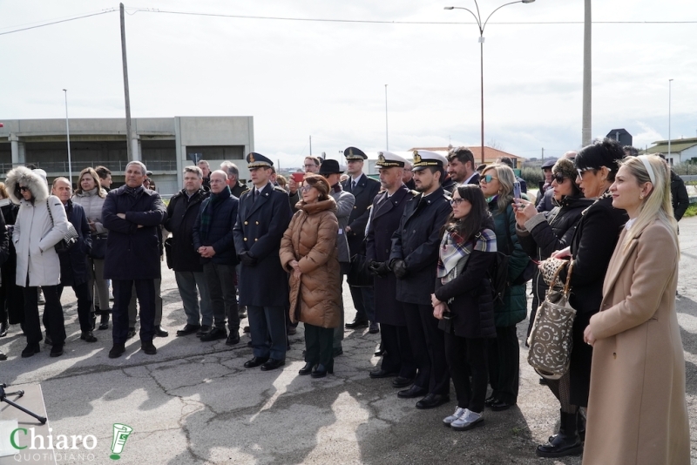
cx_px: 348
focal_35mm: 33
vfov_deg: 40.0
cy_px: 232
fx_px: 639
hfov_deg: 57.2
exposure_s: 1/1000
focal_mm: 22
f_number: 8
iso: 800
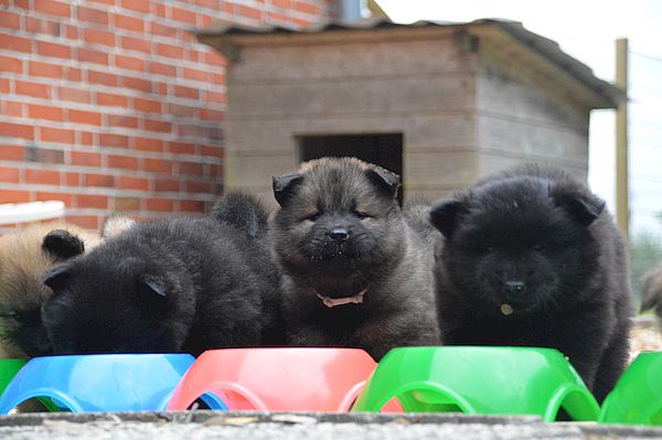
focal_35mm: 117
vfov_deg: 11.7
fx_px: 2150
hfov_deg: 17.5
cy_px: 220
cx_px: 331
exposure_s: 1/500
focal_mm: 78
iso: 3200
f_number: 5.3
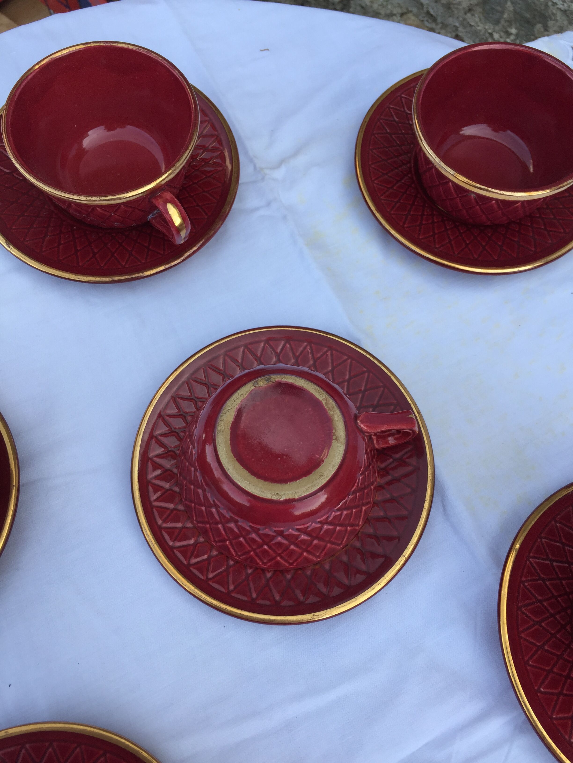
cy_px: 382
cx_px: 286
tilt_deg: -69.6
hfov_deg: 48.2
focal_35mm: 29
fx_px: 640
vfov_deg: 61.7
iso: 32
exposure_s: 1/391
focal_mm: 4.15
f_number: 2.2
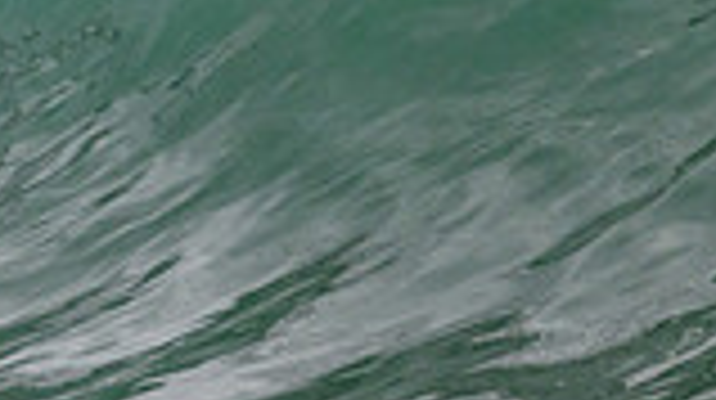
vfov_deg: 0.4
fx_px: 58122
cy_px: -213
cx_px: -455
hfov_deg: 0.7
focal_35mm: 3065
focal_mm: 800
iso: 1800
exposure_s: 1/2000
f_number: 11
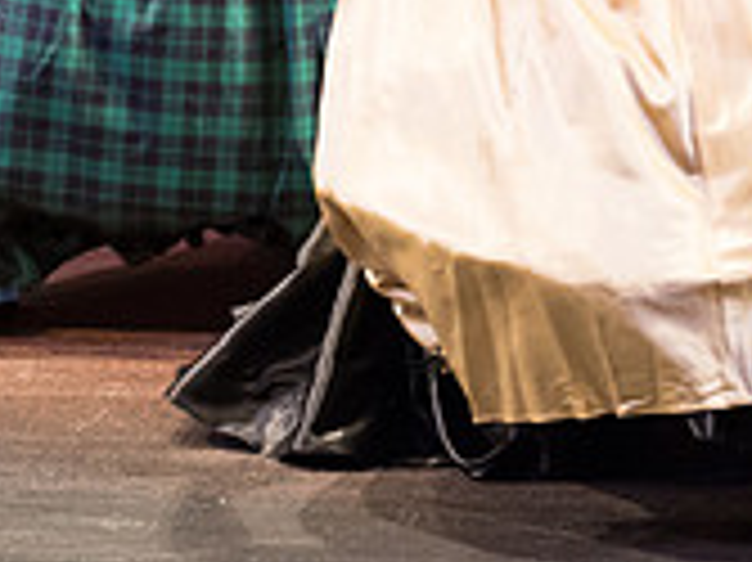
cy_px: -259
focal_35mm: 1004
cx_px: 144
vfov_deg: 1.5
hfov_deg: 2.0
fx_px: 21795
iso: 3200
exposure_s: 1/400
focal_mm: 300
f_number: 4
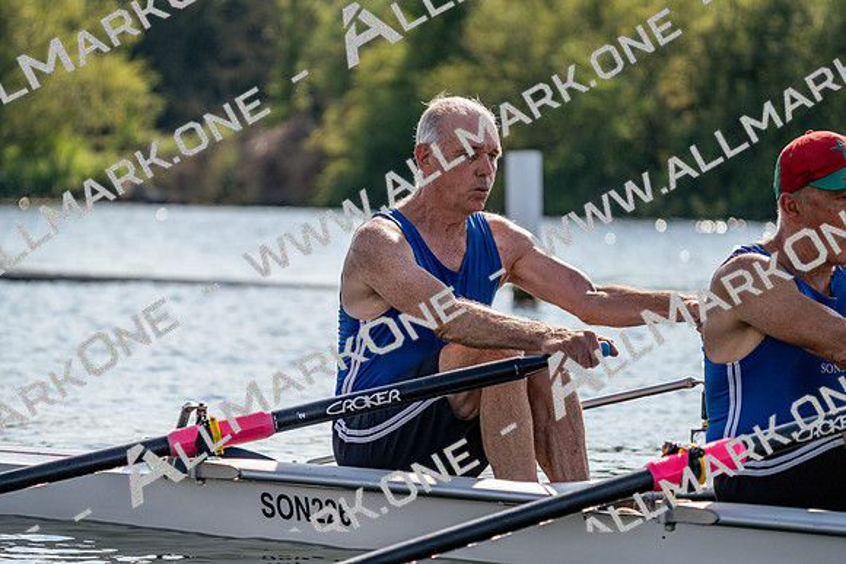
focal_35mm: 200
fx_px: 4701
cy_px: 282
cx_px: 423
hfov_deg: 10.3
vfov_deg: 6.9
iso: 200
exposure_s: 1/1600
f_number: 5.6
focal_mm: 200
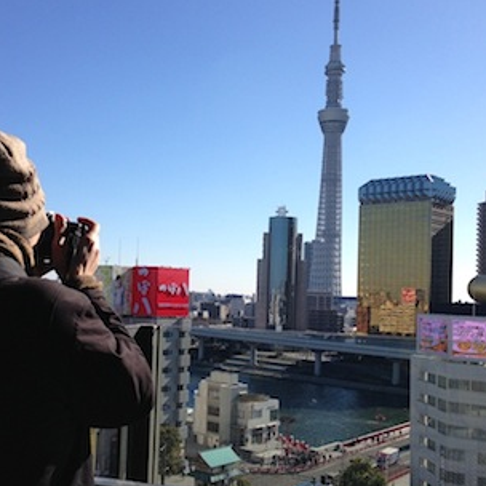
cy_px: 256
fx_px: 731
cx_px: 201
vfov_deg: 36.8
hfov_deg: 36.7
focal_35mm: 46
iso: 50
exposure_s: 1/1595
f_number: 2.4
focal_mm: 4.13
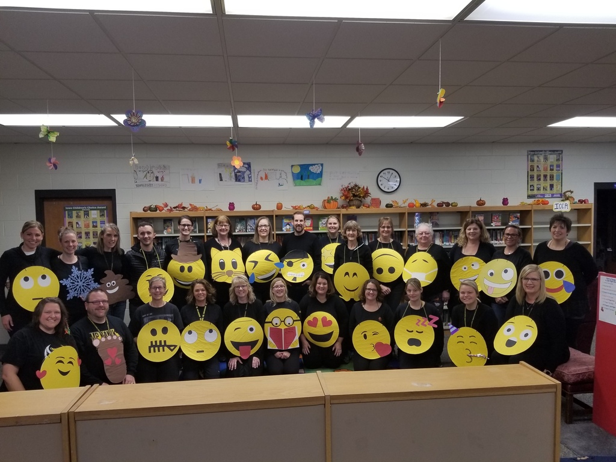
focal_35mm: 26
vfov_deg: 53.1
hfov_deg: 67.3
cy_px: 231
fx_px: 463
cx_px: 308
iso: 100
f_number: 1.7
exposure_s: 1/120
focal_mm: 4.25
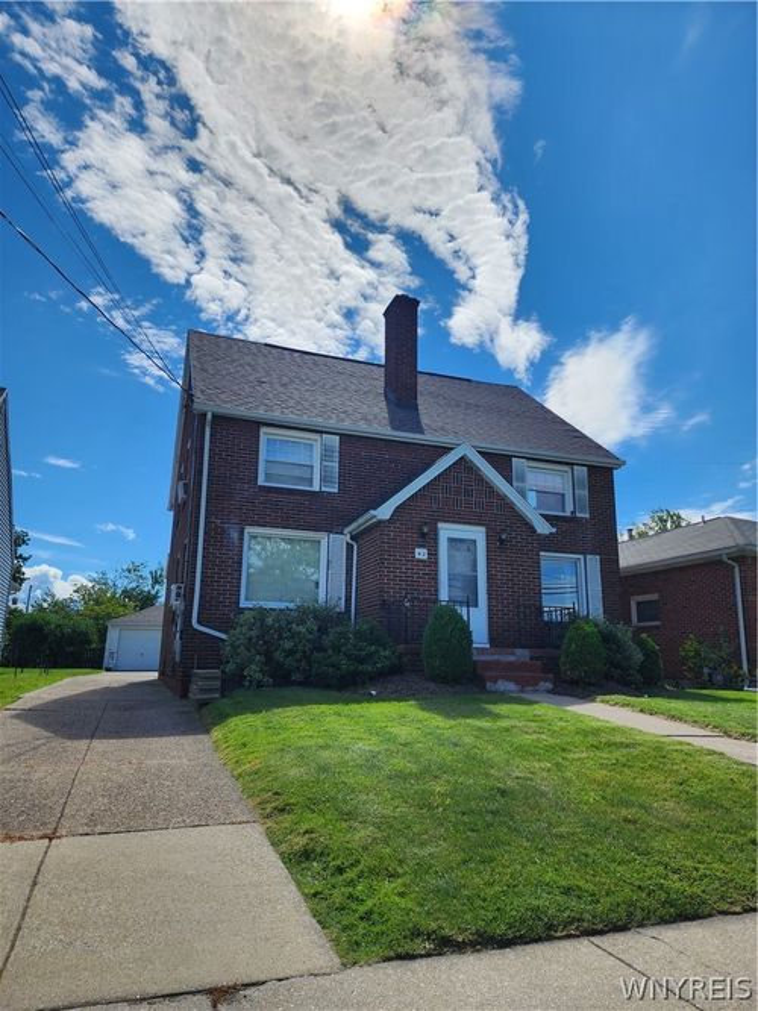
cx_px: 379
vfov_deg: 73.9
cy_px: 506
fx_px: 672
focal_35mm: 23
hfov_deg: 58.9
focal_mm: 6.4
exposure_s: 1/2737
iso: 12
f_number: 1.8
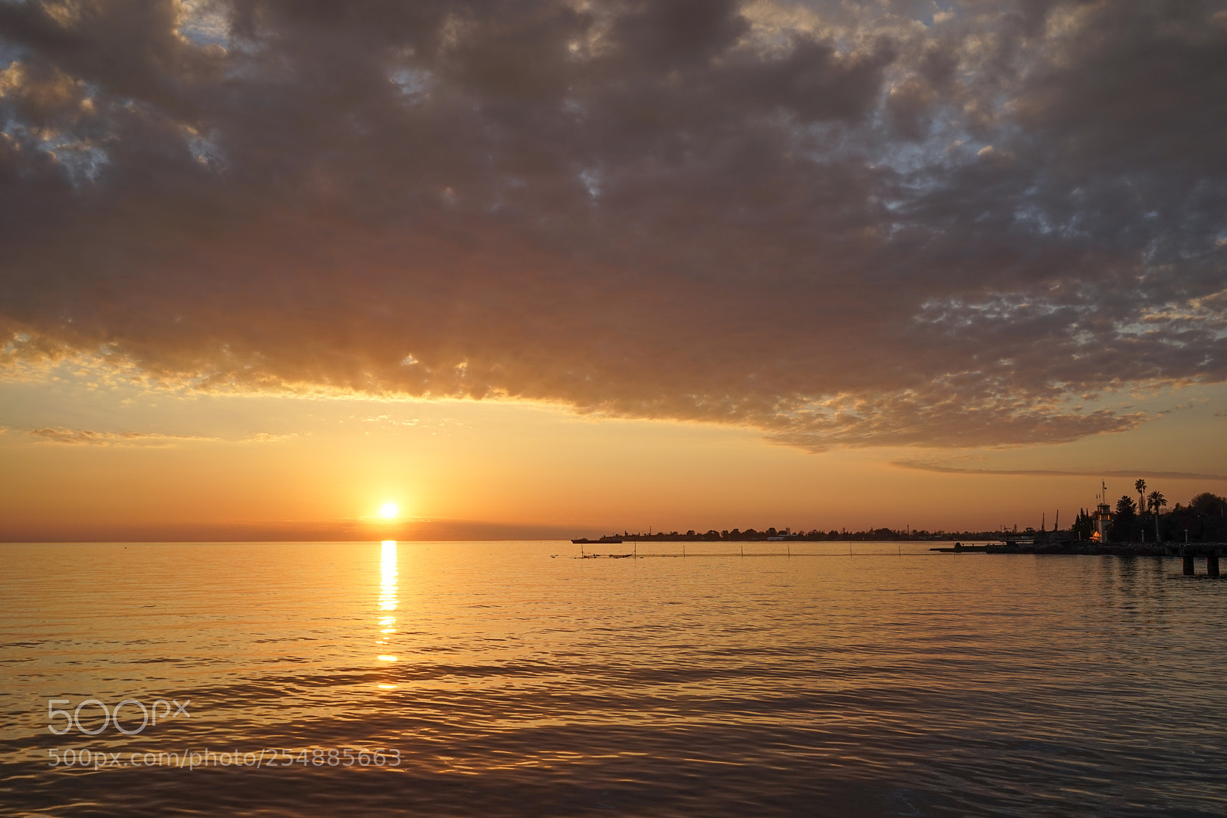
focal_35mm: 35
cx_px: 614
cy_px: 409
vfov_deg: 37.8
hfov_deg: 54.4
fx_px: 1193
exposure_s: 1/250
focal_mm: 35
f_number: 6.3
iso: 100
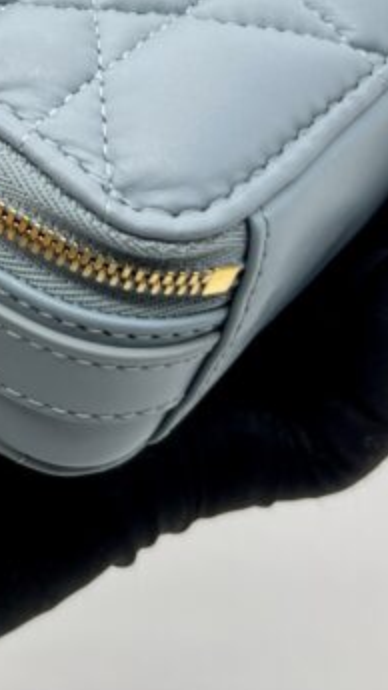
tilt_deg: -33.1
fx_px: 1537
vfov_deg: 24.5
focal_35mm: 84
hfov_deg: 14.2
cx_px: 36
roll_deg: +0.0
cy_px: 48
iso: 32
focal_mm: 5.7
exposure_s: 1/100
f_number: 1.5
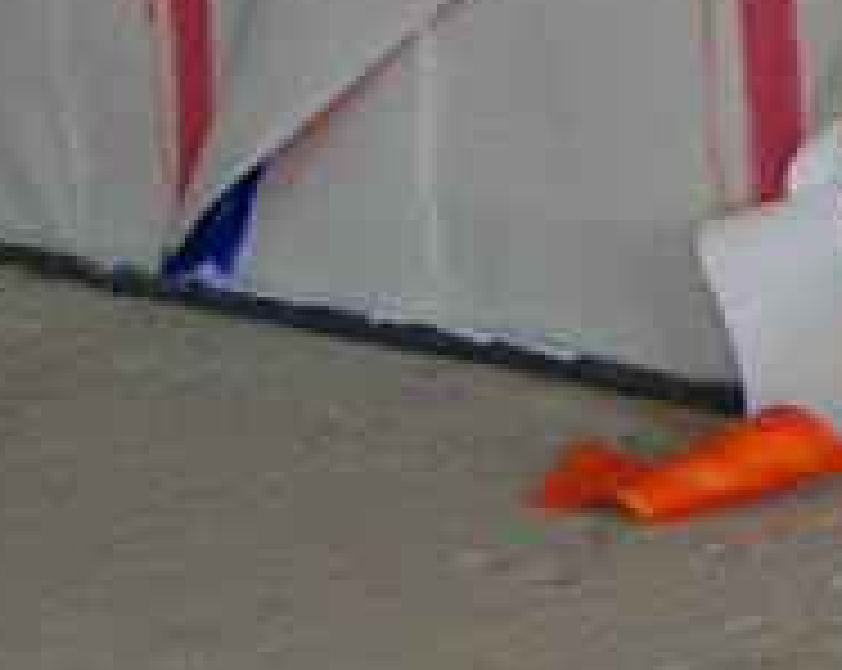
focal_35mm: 181
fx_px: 4503
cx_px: 1229
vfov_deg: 8.2
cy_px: -540
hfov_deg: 10.4
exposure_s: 1/80
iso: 400
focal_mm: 20
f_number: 4.5
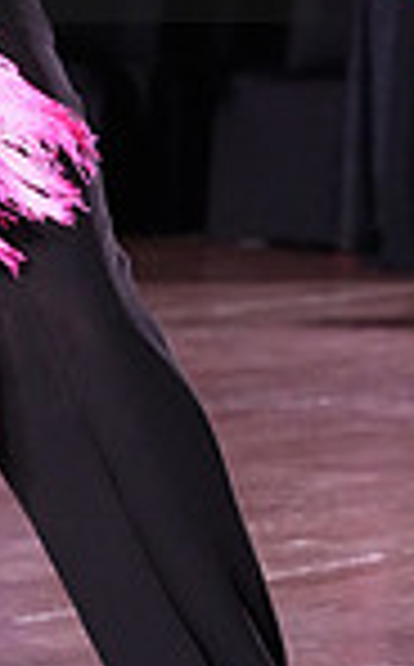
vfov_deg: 6.2
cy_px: -126
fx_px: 6089
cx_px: -299
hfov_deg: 3.9
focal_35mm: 336
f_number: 5
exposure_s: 1/320
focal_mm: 84
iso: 5000
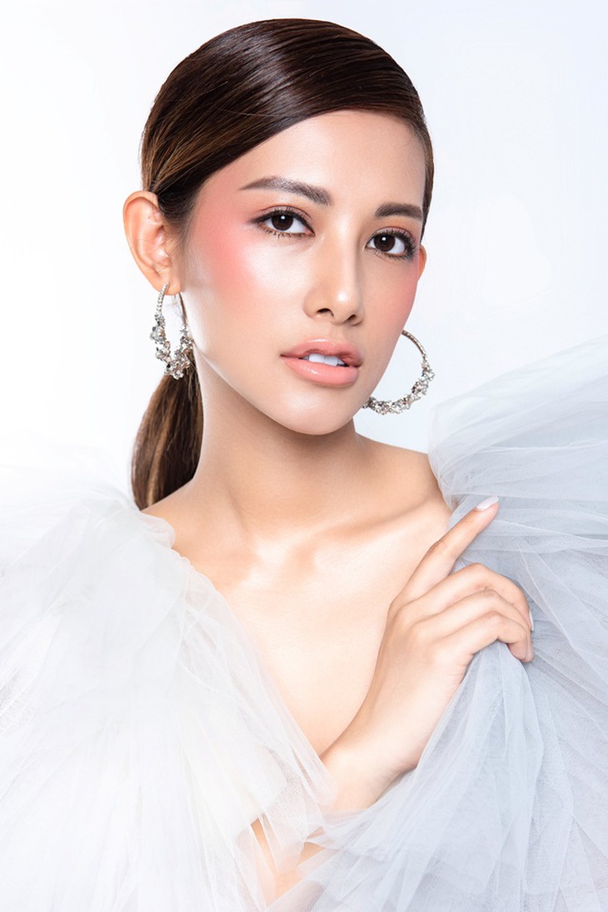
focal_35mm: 70
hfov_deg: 19.5
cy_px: 456
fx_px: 1772
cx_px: 304
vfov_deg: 28.8
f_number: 8
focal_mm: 70
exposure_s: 1/125
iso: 100
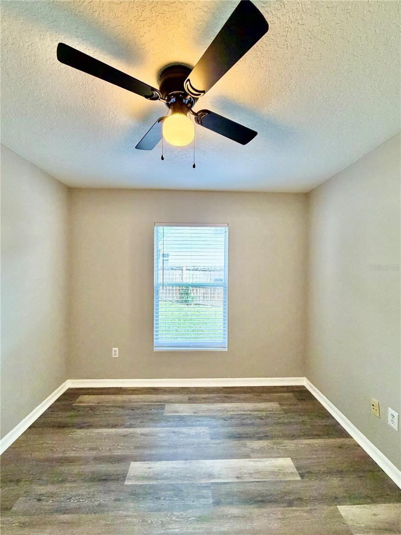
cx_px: 200
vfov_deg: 102.1
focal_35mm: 14
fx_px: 216
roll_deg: -1.1
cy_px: 268
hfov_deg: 85.7
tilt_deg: +0.1
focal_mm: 2.22
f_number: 2.2
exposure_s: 1/120
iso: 320
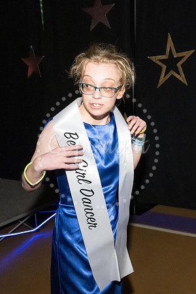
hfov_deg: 31.4
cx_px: 196
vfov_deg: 49.0
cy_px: 134
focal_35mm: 39
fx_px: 322
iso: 6400
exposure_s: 1/125
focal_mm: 24
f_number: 5.6
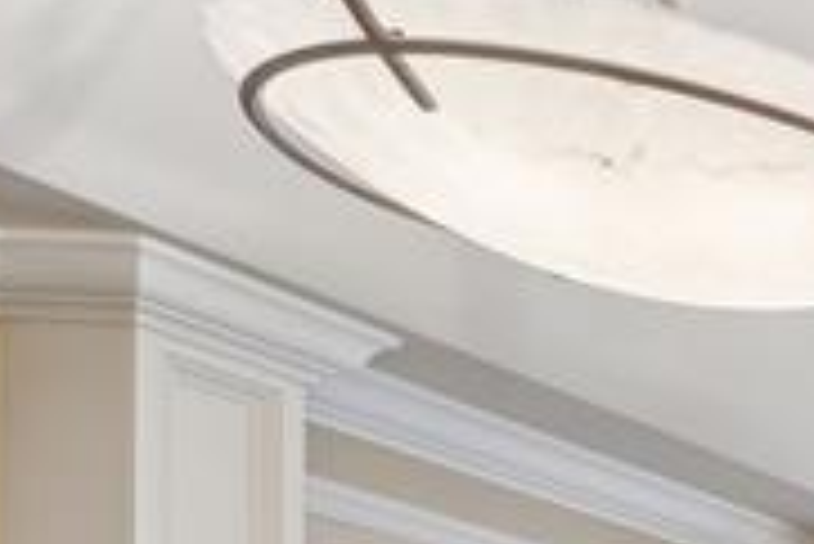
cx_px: 2172
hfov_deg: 13.3
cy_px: 1216
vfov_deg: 13.6
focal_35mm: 79
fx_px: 1788
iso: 200
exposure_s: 1
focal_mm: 14
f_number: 11
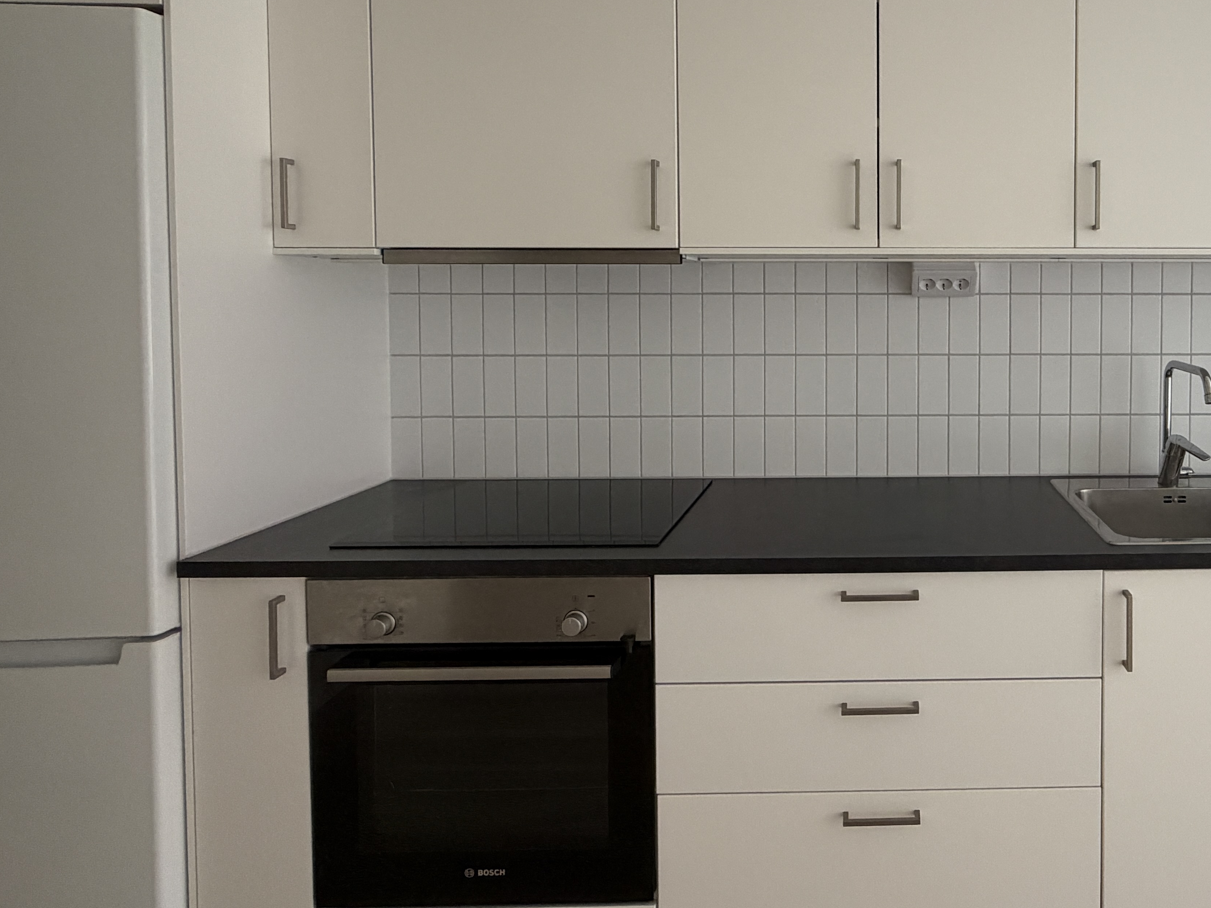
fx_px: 840
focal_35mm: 24
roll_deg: +0.5
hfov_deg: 67.1
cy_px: 320
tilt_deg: -2.1
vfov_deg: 55.9
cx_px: 907
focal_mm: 2.22
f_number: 2.2
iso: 320
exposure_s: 1/121
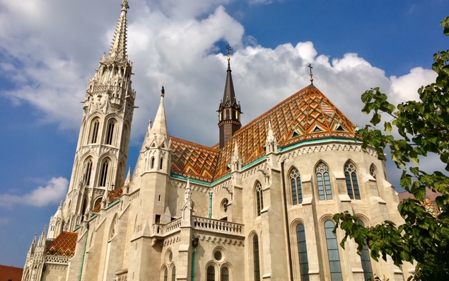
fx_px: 379
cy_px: 131
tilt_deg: +28.3
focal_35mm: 31
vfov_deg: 40.6
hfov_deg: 61.2
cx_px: 225
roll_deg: +0.9
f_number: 2.2
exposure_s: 1/3663
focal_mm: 4.15
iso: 25
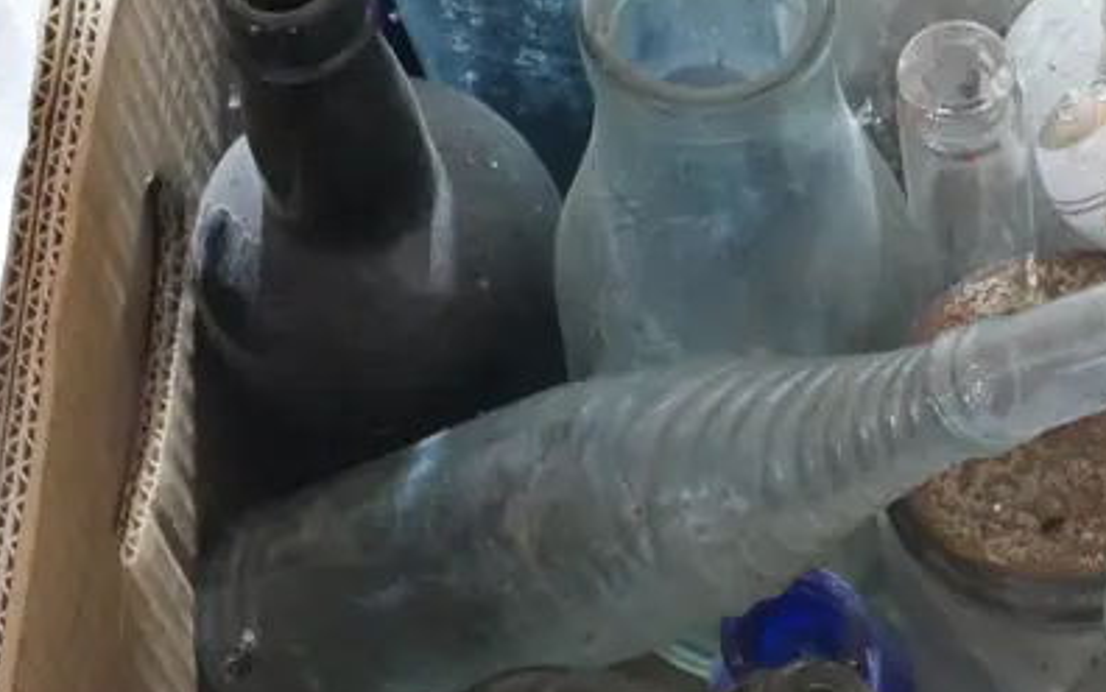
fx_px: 4132
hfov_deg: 14.8
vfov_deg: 9.6
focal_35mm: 137
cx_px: 1302
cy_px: 417
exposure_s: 1/15
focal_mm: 25
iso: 3200
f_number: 5.3
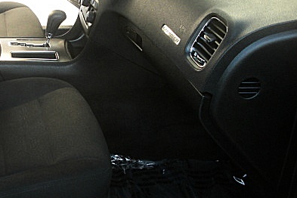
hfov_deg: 32.0
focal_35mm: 61
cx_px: 60
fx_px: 503
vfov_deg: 22.2
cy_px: 83
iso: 200
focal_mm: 6.3
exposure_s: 1/100
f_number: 2.8
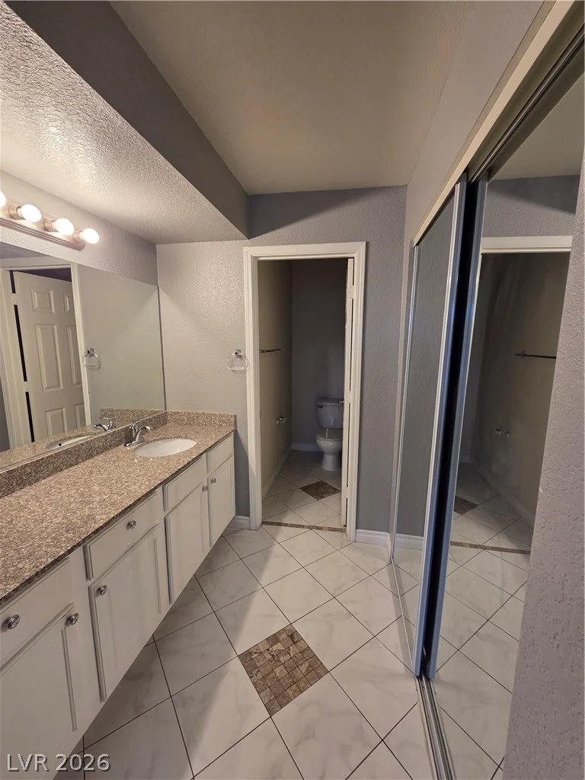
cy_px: 390
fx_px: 293
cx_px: 292
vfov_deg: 106.2
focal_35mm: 13
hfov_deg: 89.9
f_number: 2.2
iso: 100
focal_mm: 2.2
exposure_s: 1/120
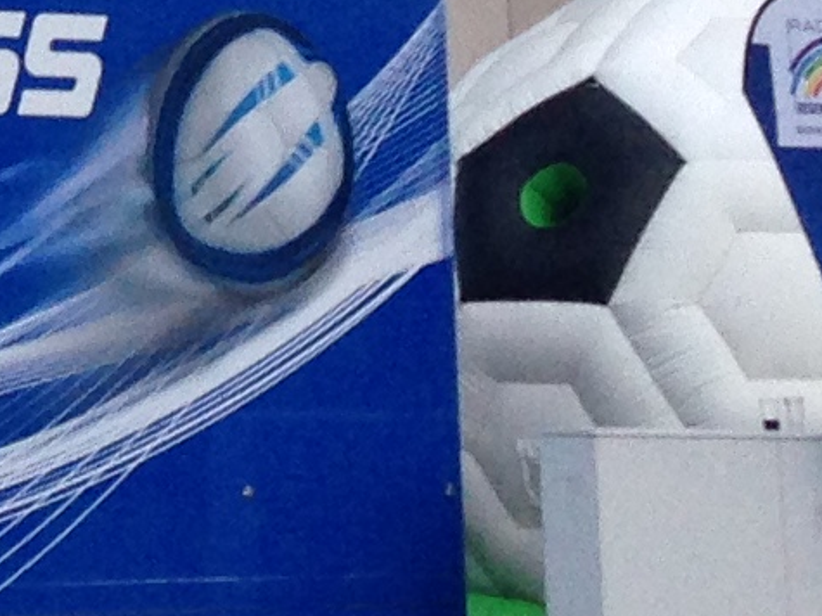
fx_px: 5389
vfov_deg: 6.3
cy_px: -742
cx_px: -697
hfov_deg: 8.4
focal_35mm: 227
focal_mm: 4.12
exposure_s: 1/120
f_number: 2.4
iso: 80
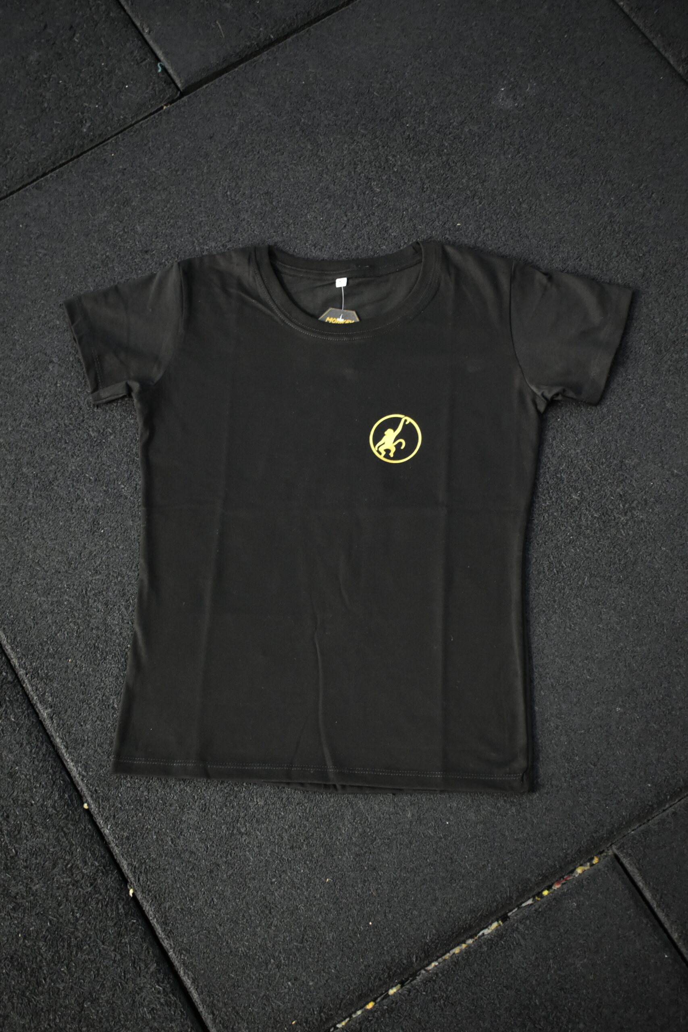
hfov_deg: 28.9
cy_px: 516
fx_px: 1333
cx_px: 344
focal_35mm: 46
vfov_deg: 42.3
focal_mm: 31
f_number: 4.2
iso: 3200
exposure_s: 1/25
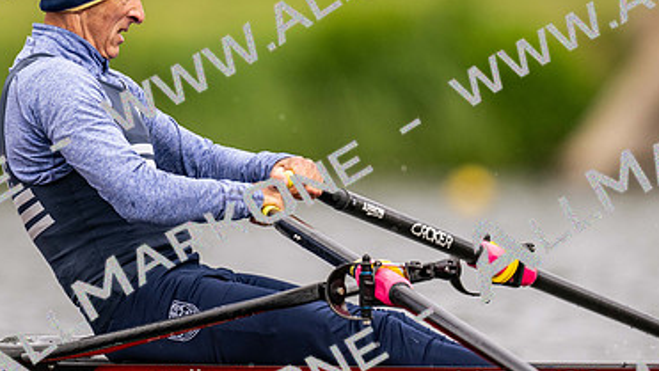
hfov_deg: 2.2
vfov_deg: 1.2
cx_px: 320
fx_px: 17166
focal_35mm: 982
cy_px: 136
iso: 800
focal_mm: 600
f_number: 4
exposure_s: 1/2500
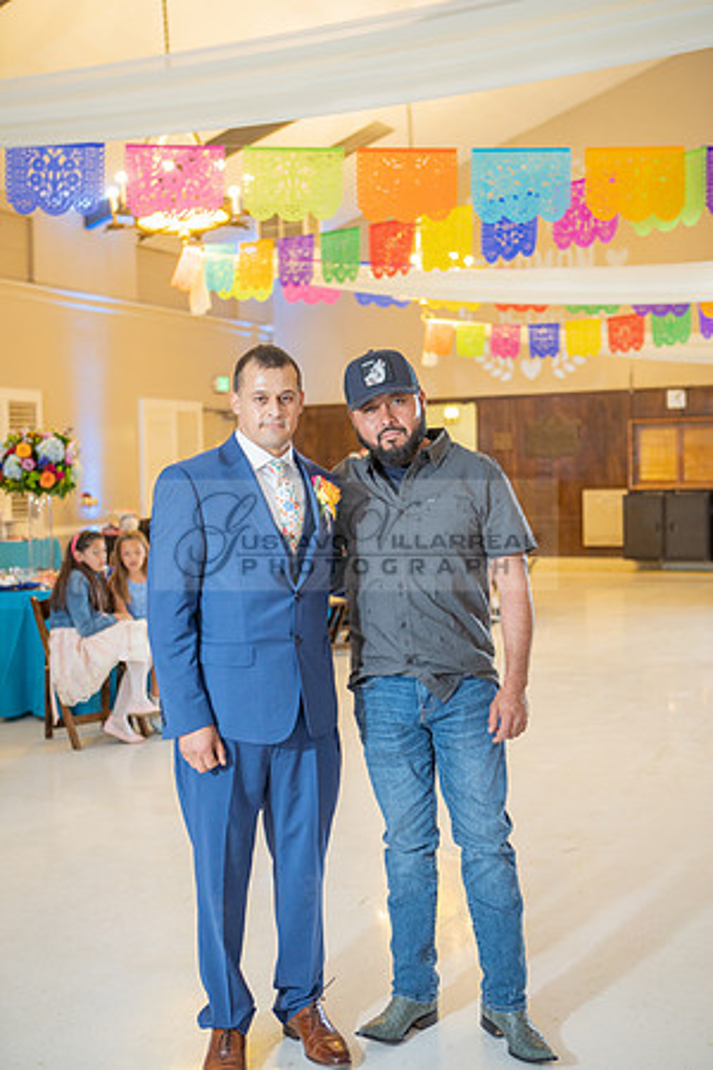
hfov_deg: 31.2
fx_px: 1277
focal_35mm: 43
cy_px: 535
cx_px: 356
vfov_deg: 45.4
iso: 800
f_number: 2.8
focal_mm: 43
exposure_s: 1/80
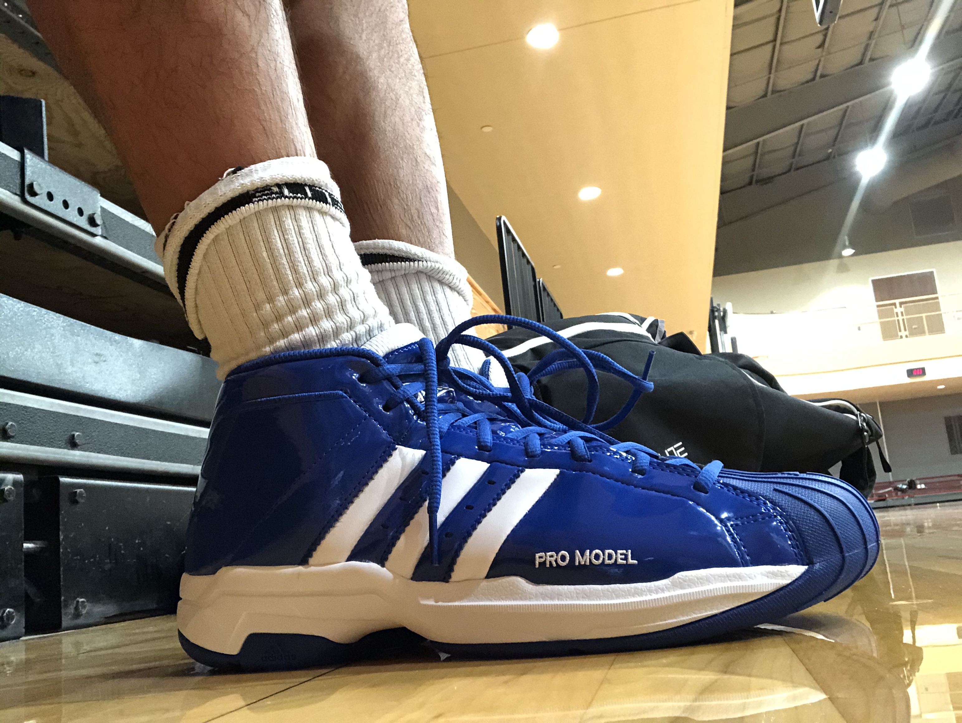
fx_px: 890
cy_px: 362
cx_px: 481
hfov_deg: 56.8
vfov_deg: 44.2
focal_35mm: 32
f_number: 2.2
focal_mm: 2.87
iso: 500
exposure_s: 1/30
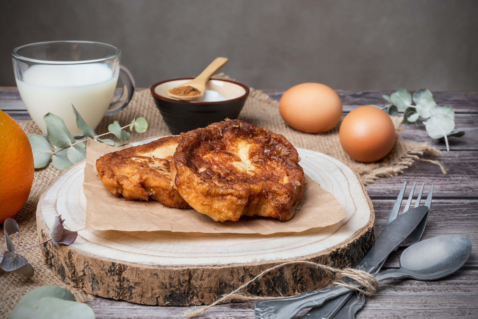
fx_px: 664
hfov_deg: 39.6
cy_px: 160
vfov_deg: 27.0
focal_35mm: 50
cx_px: 239
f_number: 13
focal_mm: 50
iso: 100
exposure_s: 1/4
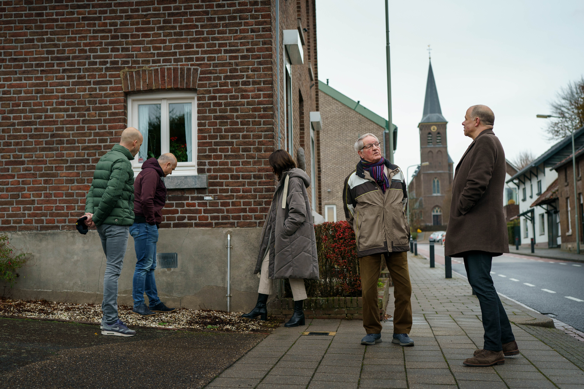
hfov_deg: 39.6
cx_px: 292
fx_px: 811
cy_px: 194
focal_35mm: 50
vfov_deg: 27.0
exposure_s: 1/125
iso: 320
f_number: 3.2
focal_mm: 50
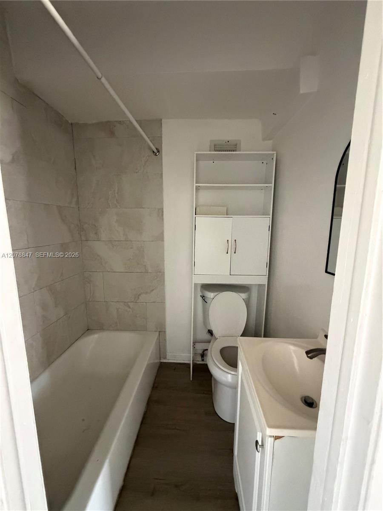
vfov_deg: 102.1
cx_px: 192
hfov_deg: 85.7
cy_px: 256
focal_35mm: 14
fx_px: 207
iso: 1250
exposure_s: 1/60
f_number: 2.2
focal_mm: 2.22
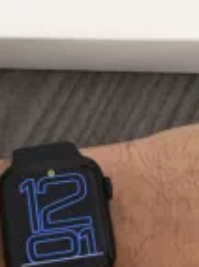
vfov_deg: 24.7
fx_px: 607
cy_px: 100
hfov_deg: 18.6
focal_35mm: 79
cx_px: 92
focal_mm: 3.99
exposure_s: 1/25
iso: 40
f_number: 1.8
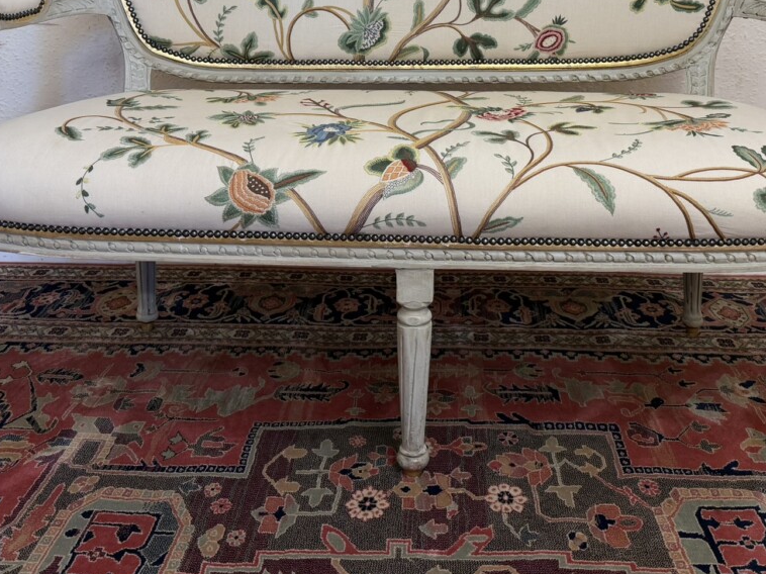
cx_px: 418
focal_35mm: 38
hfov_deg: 48.9
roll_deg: -0.6
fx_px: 841
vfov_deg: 36.7
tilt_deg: -13.5
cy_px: 136
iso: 160
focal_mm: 6.76
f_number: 1.78
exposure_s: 1/100
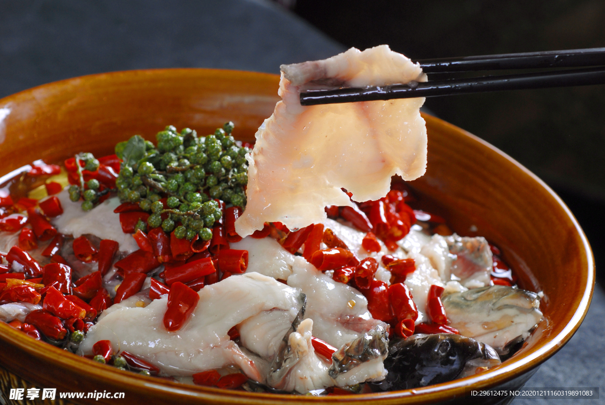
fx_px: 1514
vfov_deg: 15.2
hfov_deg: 22.6
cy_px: 202
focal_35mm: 90
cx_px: 302
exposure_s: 1/160
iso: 160
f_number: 6.3
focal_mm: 60
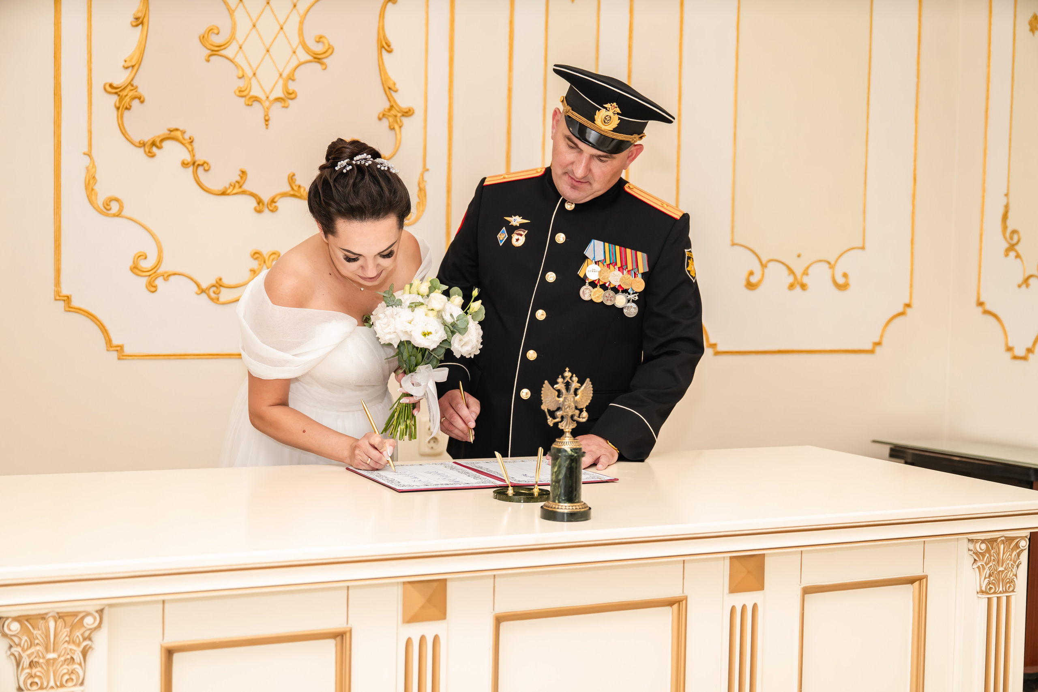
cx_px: 519
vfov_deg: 29.2
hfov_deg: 42.7
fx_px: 1326
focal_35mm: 46
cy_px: 346
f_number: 3.5
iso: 500
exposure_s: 1/250
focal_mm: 46
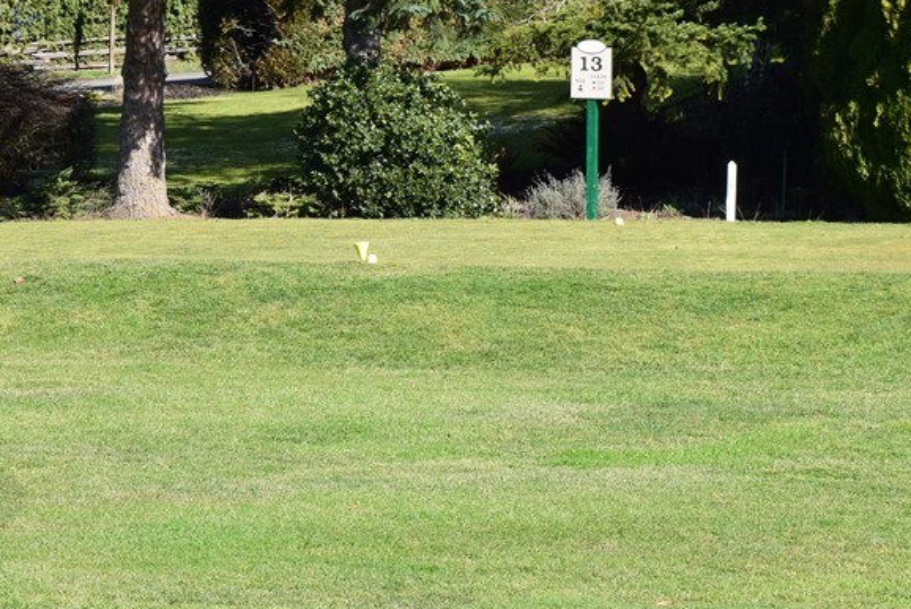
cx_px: 314
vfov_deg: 8.9
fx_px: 3923
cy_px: 147
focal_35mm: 155
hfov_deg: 13.2
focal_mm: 55
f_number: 10
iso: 400
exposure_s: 1/320
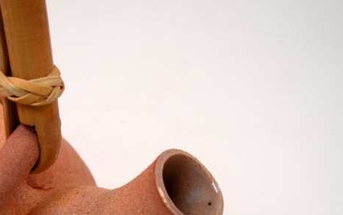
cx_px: 111
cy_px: 209
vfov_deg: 19.8
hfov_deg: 31.7
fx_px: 598
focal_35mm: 64
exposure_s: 1/64.1
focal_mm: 7.5
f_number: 3
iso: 64
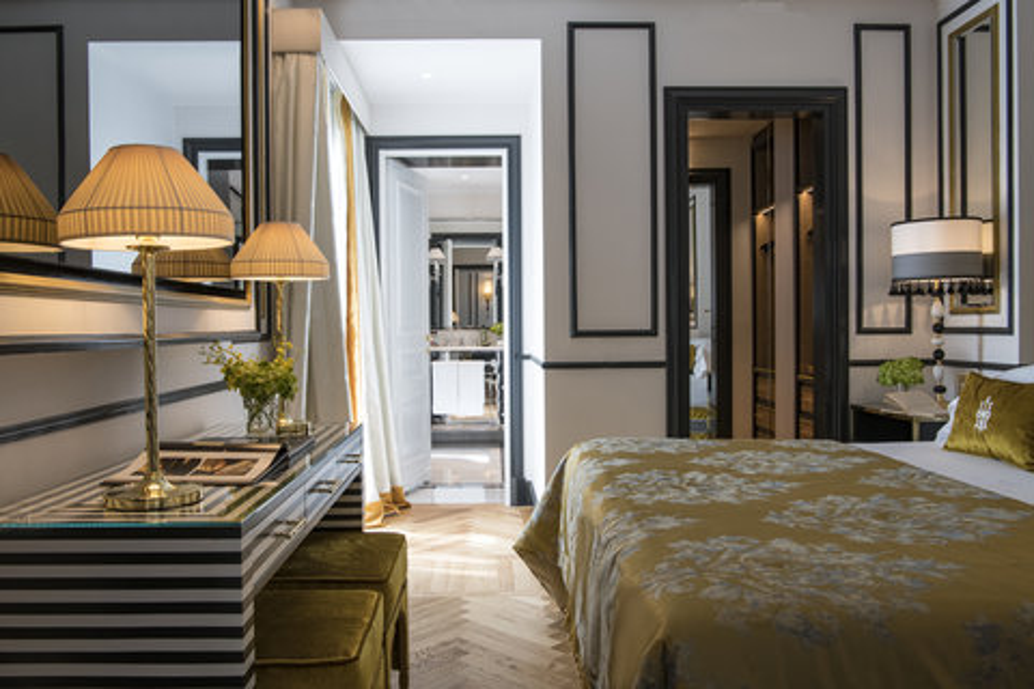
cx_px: 517
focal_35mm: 29
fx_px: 833
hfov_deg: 63.7
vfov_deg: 45.0
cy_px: 344
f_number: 14
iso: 500
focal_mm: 29
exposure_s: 1/13
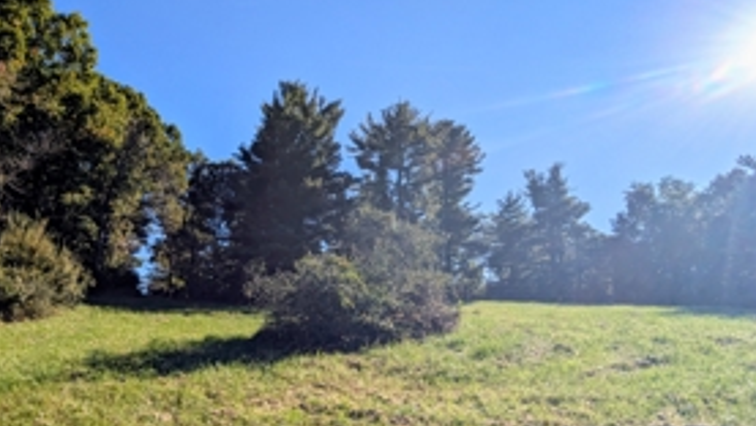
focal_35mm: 23
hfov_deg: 77.3
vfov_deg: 48.9
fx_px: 461
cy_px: 277
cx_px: 285
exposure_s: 1/3086
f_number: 2.2
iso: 38
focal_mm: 2.35
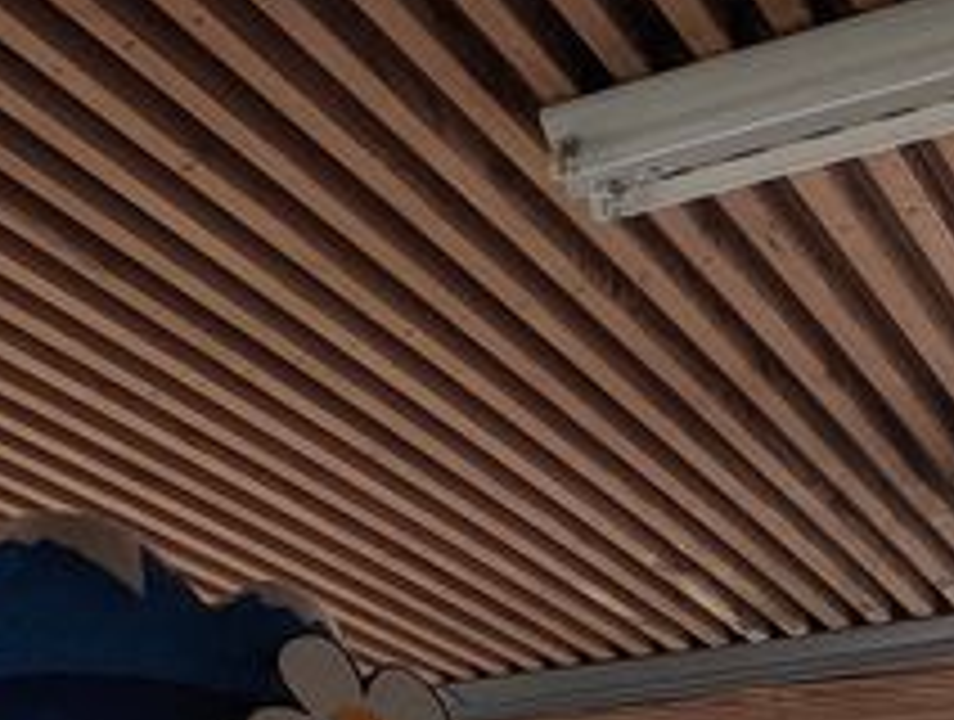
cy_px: 1107
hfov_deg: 22.4
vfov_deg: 16.5
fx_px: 2237
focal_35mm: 81
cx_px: -155
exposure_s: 1/1179
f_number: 1.85
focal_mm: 6.81
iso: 38
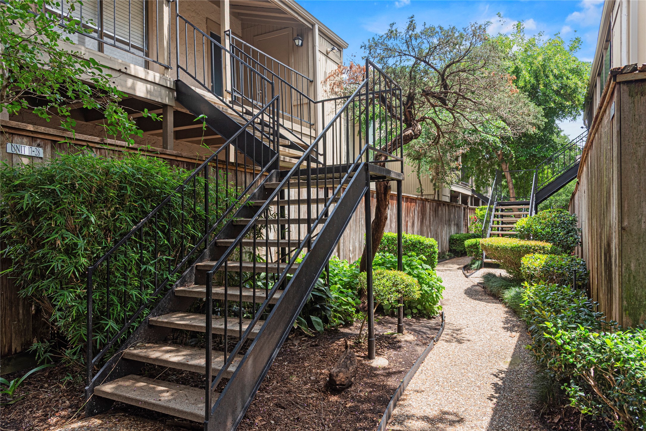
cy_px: 216
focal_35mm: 24
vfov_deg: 53.2
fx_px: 431
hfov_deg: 73.7
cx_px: 323
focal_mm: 24
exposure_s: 1/250
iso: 400
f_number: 8
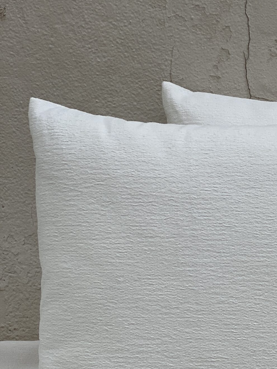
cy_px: 299
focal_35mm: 101
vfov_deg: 19.2
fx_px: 1077
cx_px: 269
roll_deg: -0.9
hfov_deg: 14.4
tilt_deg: -18.8
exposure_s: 1/607
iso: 20
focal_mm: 6
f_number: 2
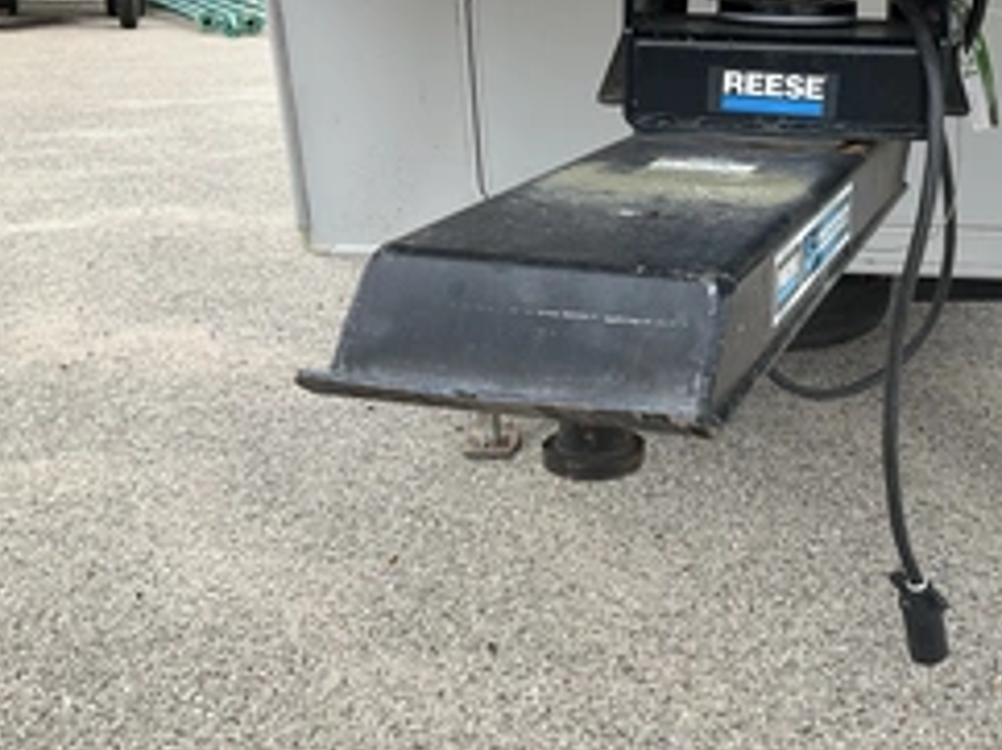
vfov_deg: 29.9
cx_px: 729
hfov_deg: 38.8
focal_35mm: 48
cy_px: 220
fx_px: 1388
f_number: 1.8
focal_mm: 3
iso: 20
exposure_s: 1/227
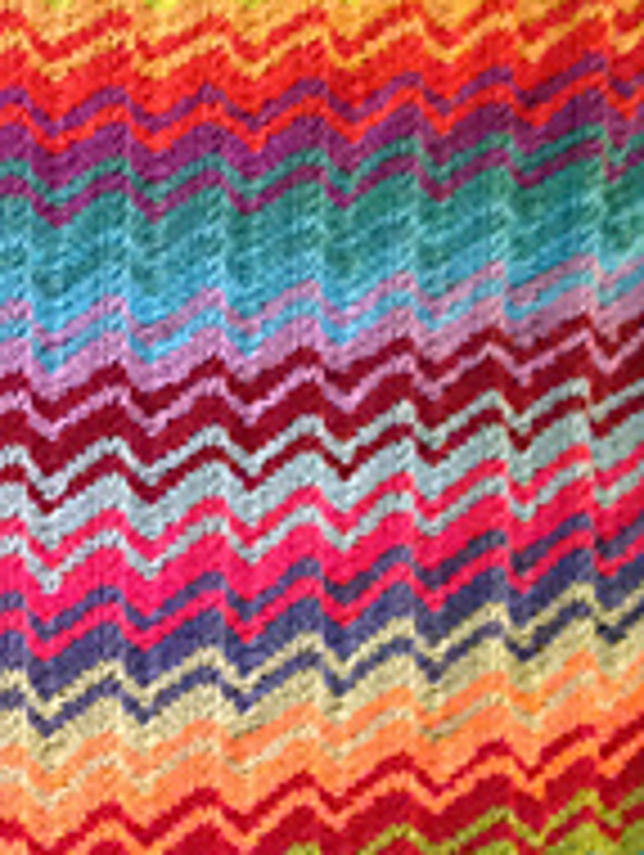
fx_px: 2747
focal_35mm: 111
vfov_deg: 17.7
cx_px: -369
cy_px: 374
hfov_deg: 12.6
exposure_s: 1/15
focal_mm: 4.12
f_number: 2.4
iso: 500
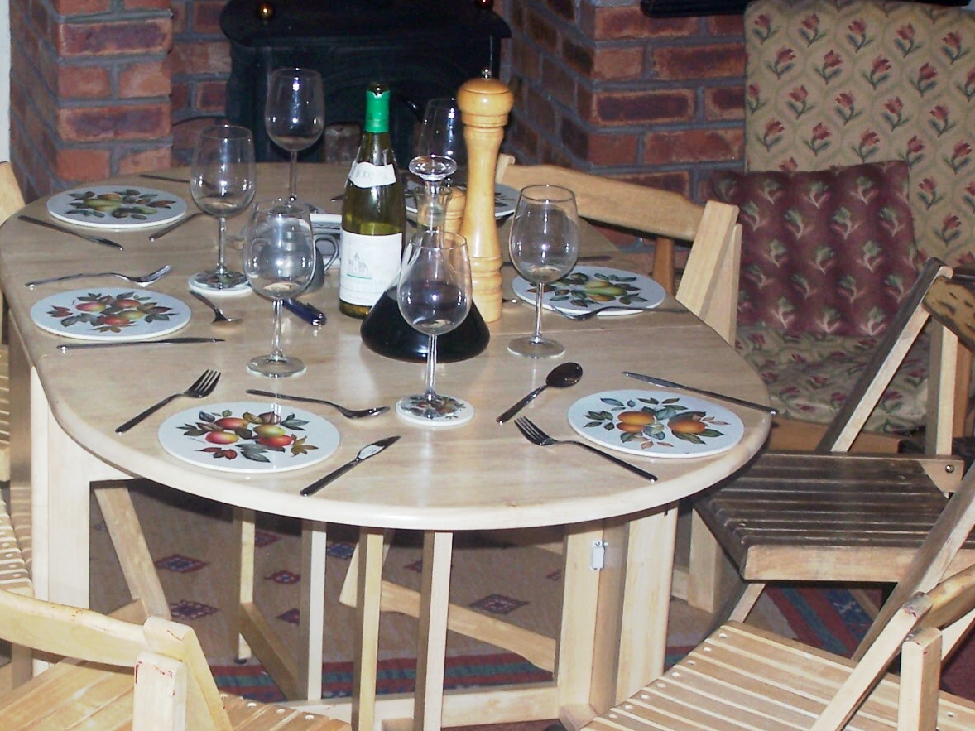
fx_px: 2732
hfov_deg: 20.1
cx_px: 300
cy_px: 445
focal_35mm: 97
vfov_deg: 15.2
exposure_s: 1/60
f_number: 3.2
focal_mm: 11.5
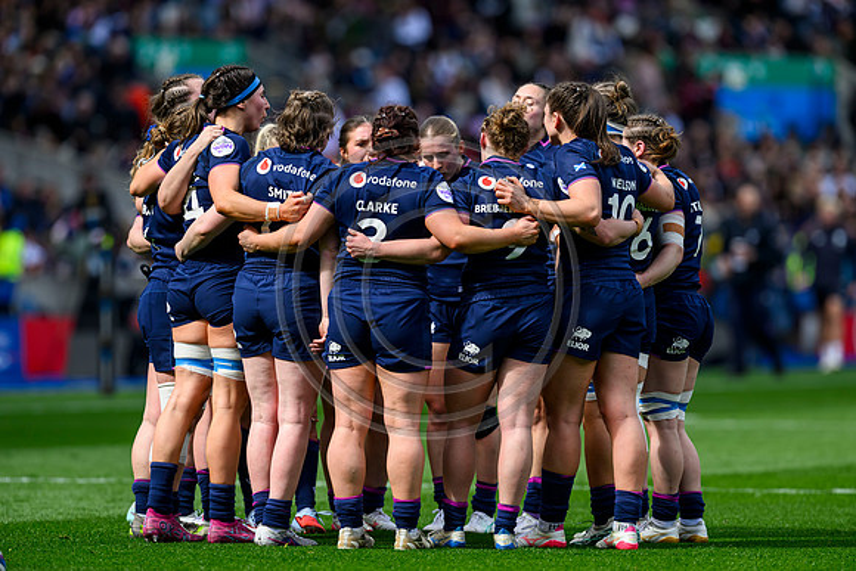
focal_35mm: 400
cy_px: 286
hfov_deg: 5.2
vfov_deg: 3.4
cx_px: 428
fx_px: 9513
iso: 500
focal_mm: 400
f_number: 4
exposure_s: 1/2500
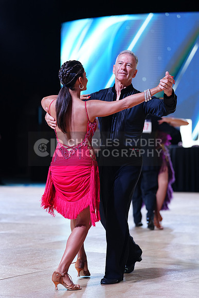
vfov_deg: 19.3
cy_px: 149
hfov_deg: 12.9
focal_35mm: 106
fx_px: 878
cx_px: 100
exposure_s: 1/400
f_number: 2.8
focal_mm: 106
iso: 640
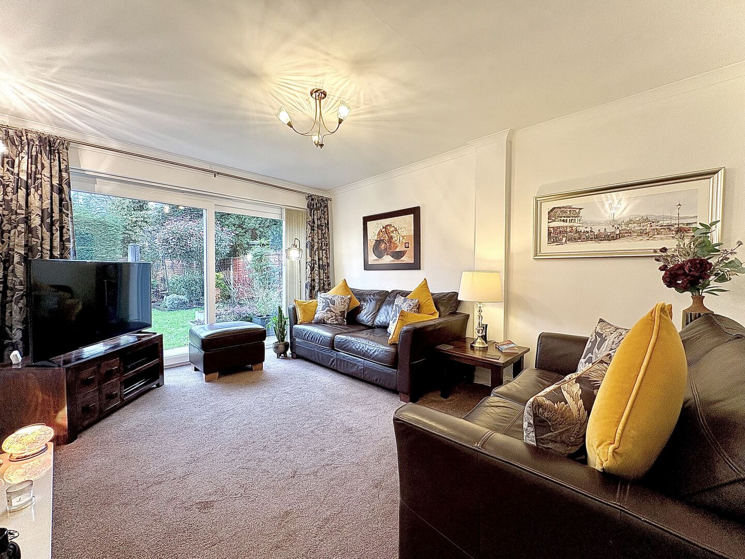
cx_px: 372
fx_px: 301
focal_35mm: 14
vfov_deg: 85.7
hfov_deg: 102.1
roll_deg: +0.7
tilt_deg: -1.4
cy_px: 280
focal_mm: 2.22
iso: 125
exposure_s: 1/50
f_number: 2.2
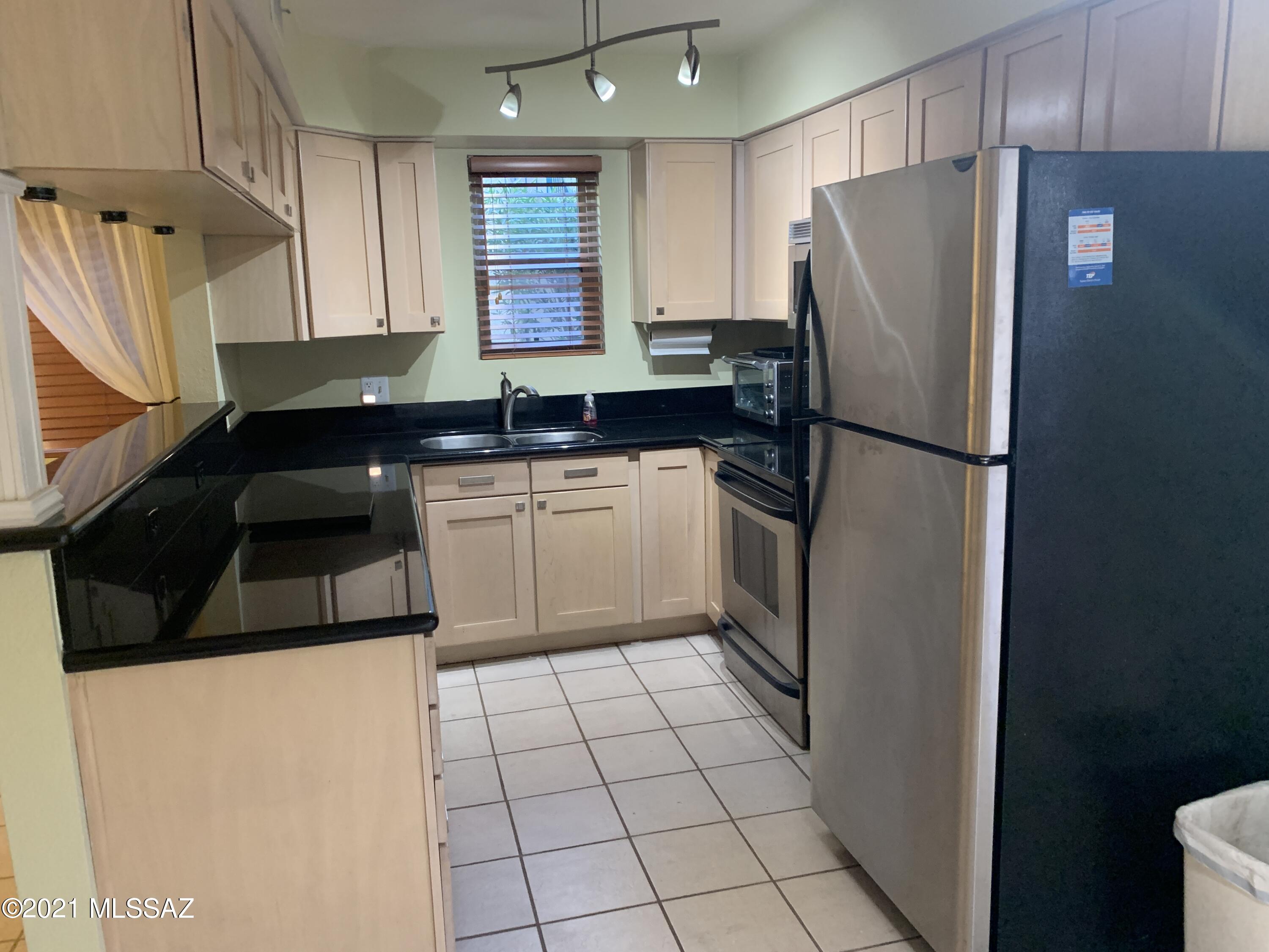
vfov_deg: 53.1
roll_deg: +2.2
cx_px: 634
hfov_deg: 67.3
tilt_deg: -11.3
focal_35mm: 26
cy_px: 476
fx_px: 953
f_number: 1.8
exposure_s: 1/60
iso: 320
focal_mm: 4.25
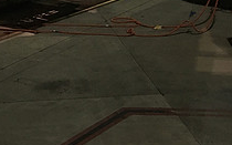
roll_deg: +0.5
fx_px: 537
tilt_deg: -8.7
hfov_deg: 23.9
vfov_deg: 14.8
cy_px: -33
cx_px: 41
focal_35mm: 85
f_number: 2.2
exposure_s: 1/4
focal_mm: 4.15
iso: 80
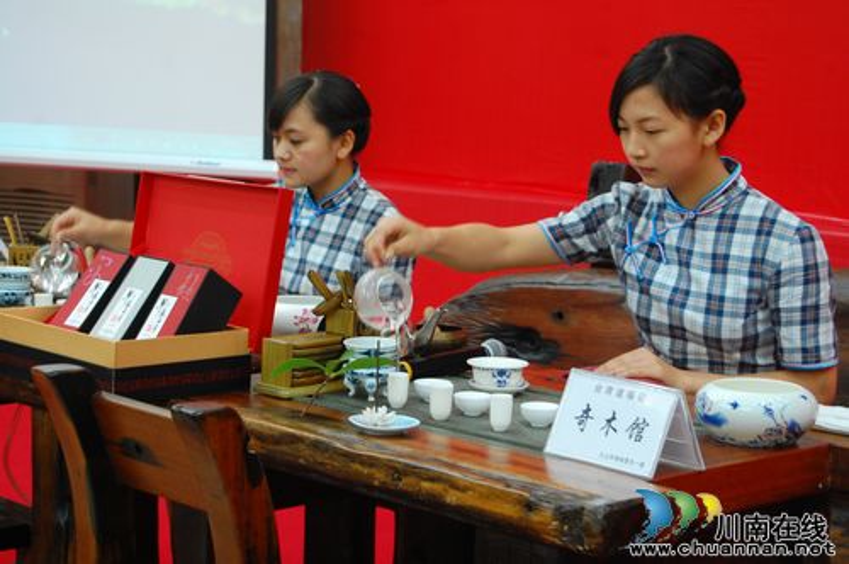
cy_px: 282
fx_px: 1943
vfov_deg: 16.5
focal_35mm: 82
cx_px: 424
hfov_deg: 24.6
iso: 800
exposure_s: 1/10
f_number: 5.6
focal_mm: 55
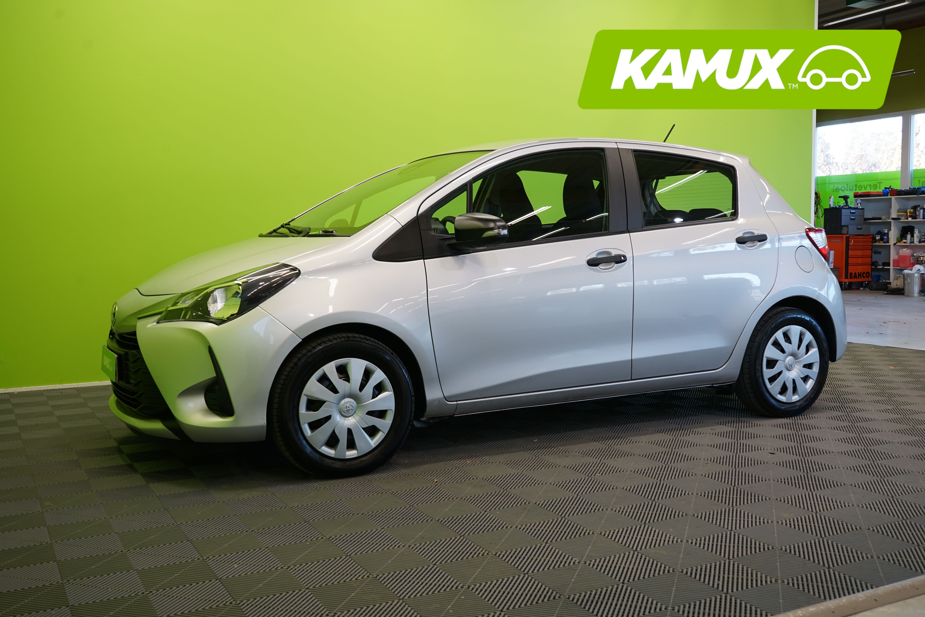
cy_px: 308
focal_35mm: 35
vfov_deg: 37.9
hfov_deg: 54.4
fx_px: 899
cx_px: 462
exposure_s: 1/30
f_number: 6.3
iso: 500
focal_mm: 35
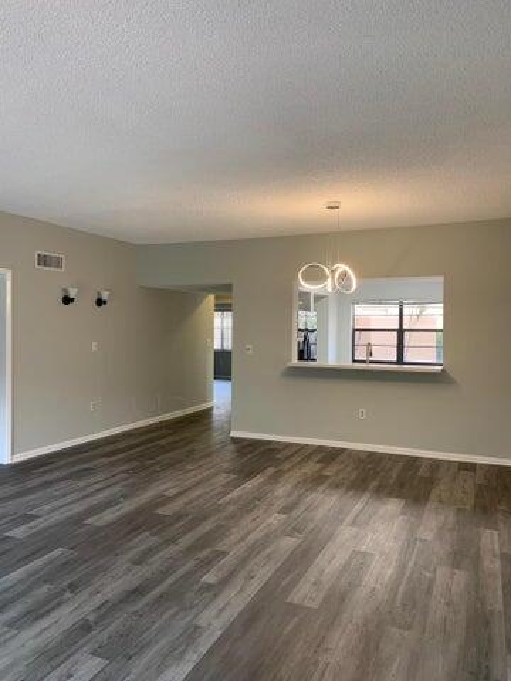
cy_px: 340
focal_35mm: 26
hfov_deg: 53.1
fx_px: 512
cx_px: 256
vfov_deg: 67.3
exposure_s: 1/60
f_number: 1.8
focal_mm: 4.25
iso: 125
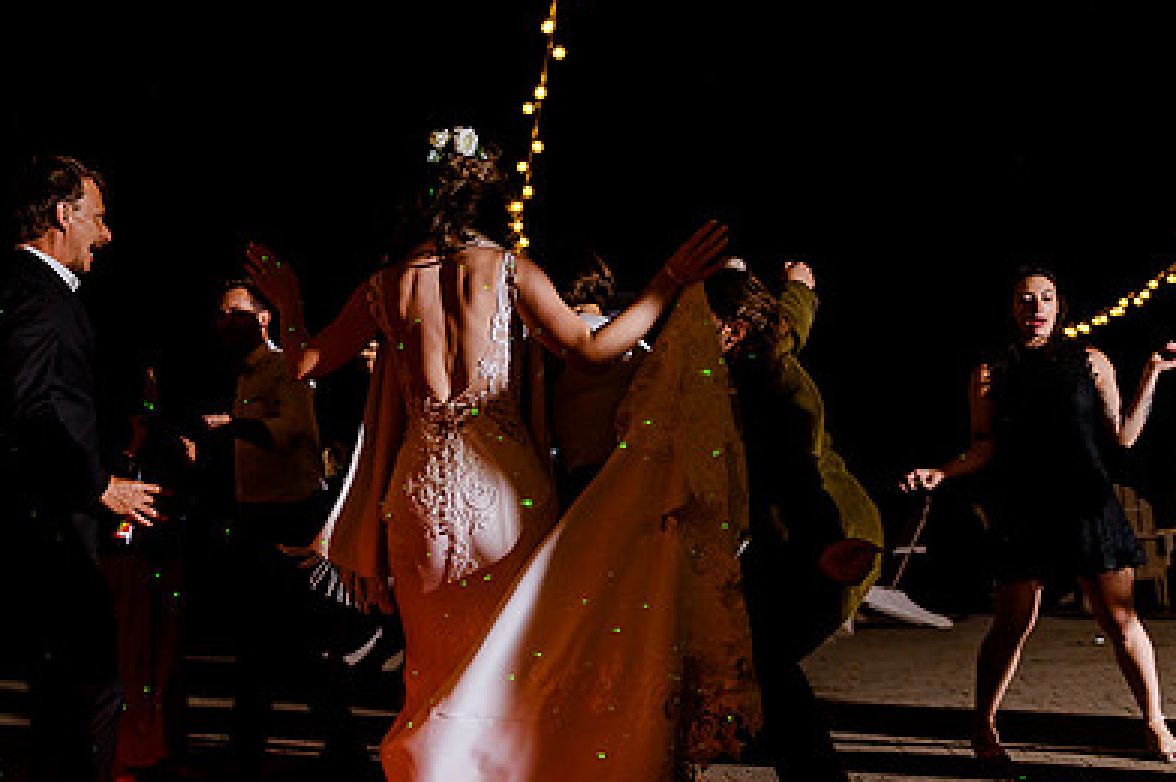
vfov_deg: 25.0
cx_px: 375
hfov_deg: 36.5
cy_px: 474
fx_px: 1762
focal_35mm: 54
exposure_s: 1/200
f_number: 2.8
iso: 500
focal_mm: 34
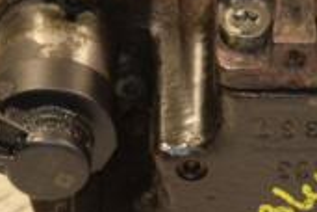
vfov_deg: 2.5
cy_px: 87
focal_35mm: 552
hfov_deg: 3.7
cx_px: 282
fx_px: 4858
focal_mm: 105
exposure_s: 1/100
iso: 800
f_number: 5.6
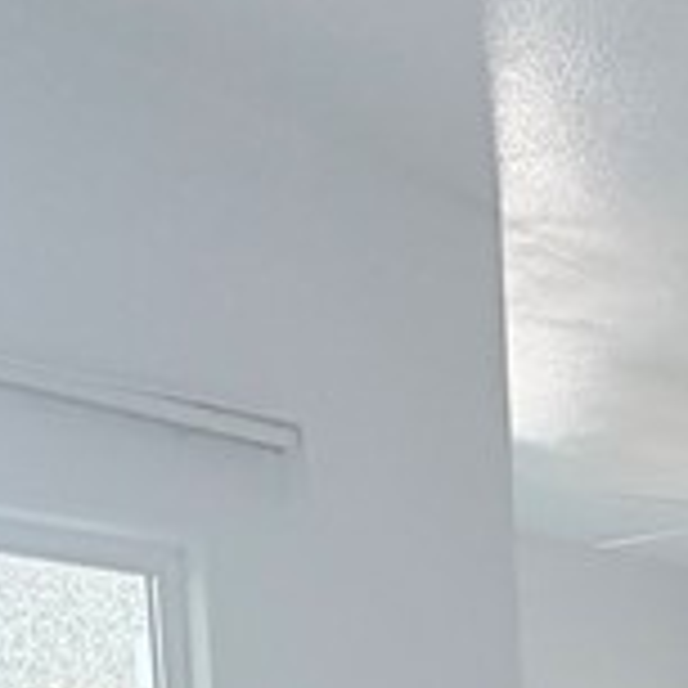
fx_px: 1866
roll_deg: -0.2
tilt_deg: -7.2
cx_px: 1196
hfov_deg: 17.4
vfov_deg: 18.0
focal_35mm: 83
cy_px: 1111
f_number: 2.2
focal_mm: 2.22
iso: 250
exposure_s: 1/121
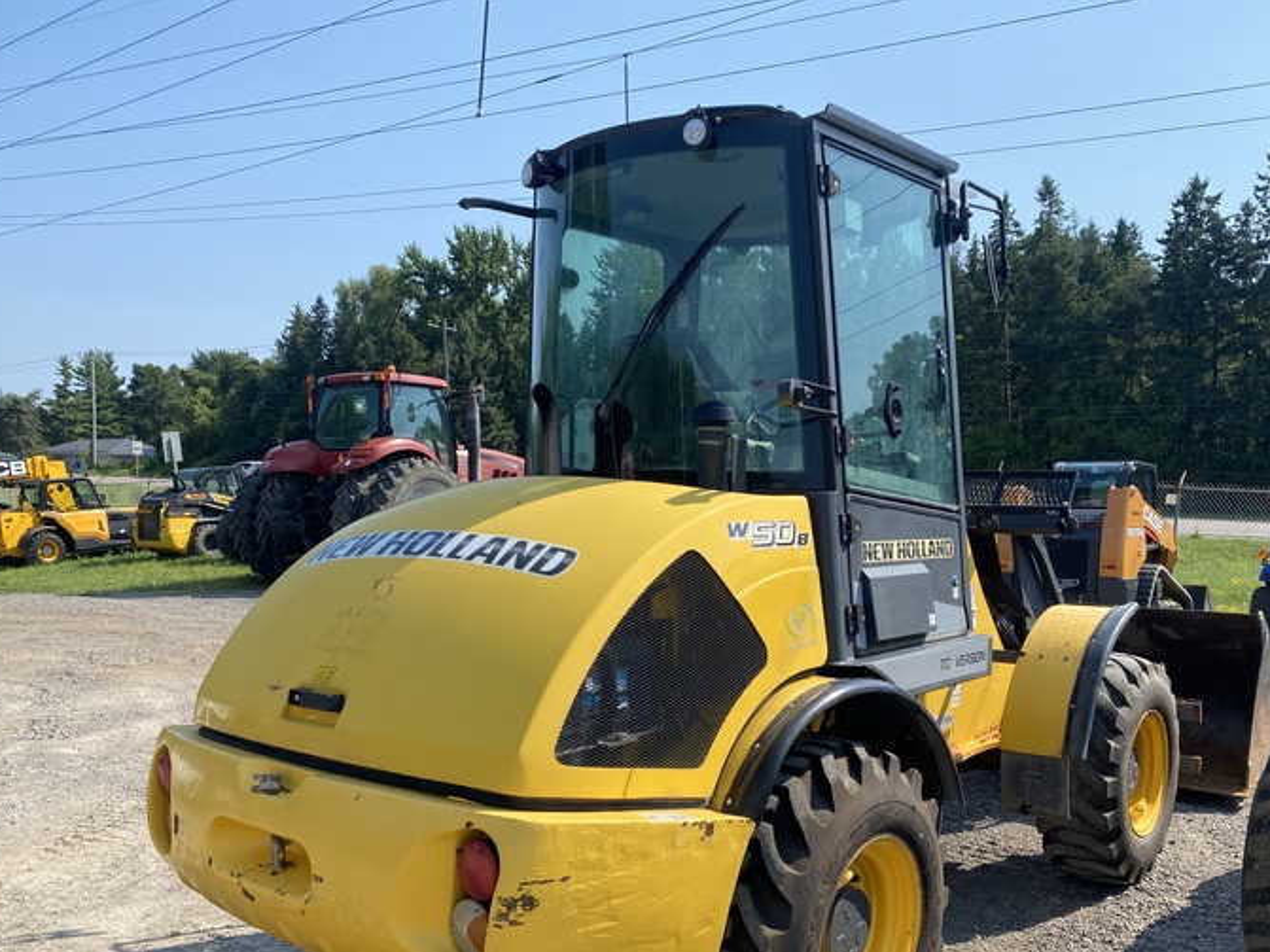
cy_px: 566
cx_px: 698
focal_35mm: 31
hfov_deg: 58.2
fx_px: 1137
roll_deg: -1.1
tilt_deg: -4.0
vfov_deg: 45.2
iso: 32
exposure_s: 1/1996
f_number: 1.8
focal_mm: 4.25
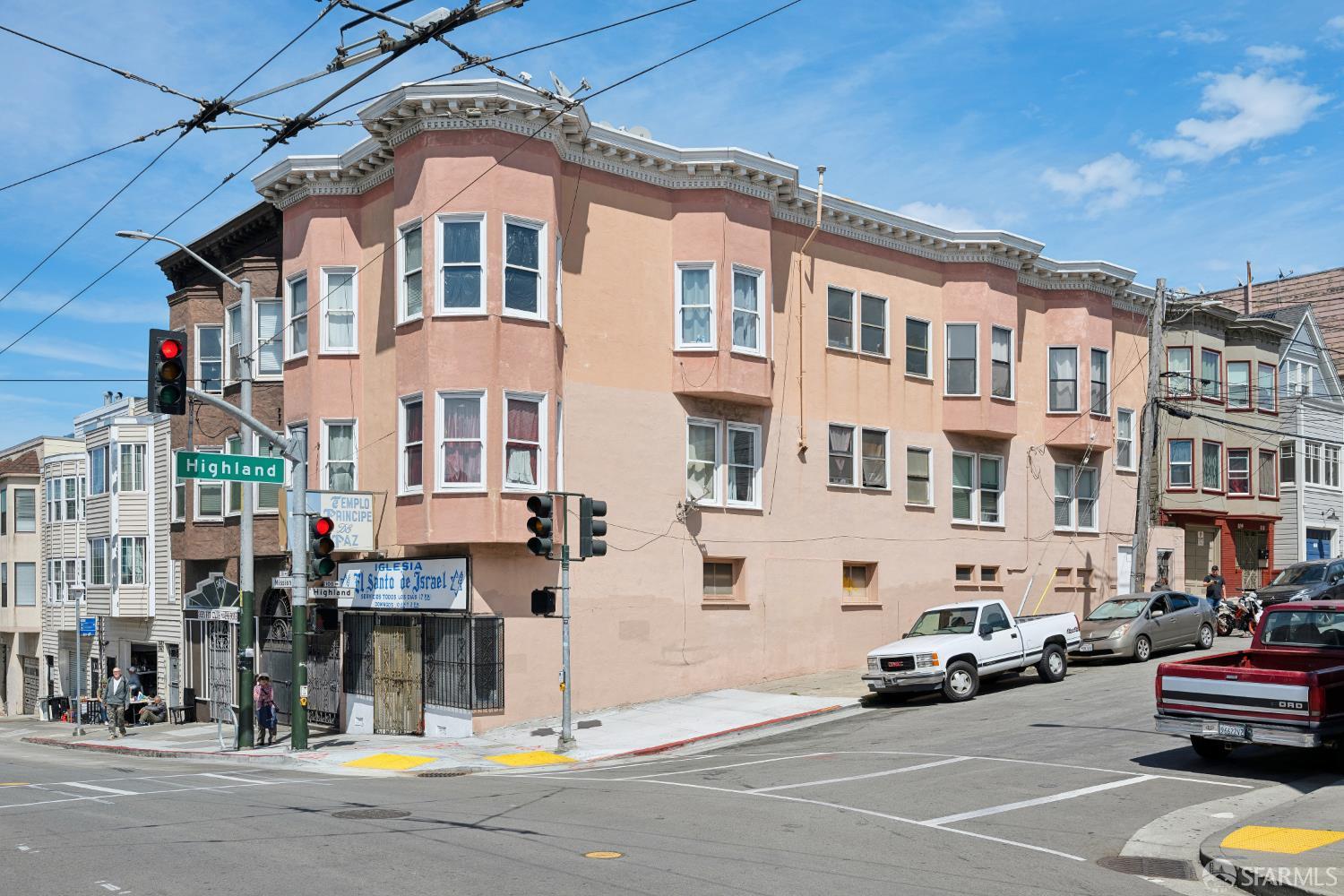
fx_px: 1213
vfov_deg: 40.5
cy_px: 448
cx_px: 672
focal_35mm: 32
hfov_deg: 58.0
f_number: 8
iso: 140
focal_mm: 32.5
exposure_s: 1/400
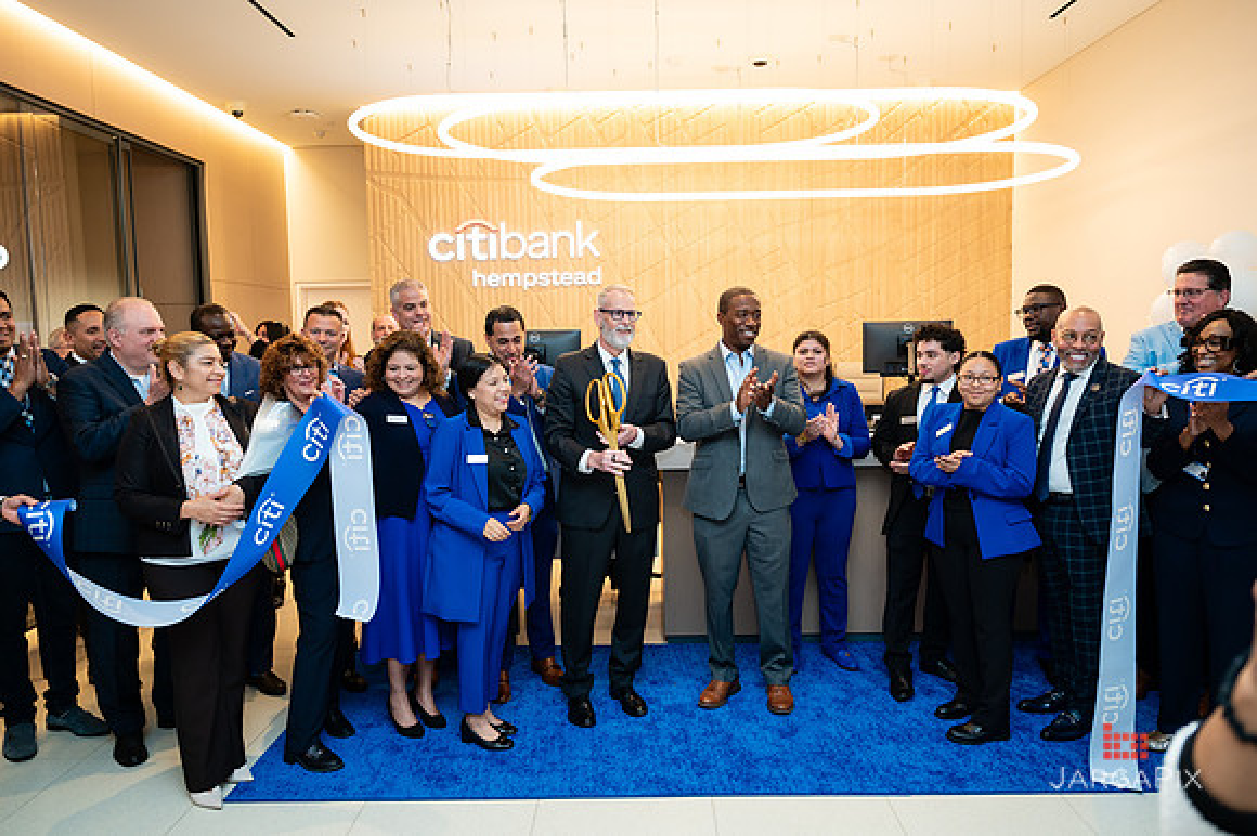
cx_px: 628
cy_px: 418
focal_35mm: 25
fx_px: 883
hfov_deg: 70.9
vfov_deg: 50.7
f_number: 3.2
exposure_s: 1/200
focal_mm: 24
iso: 400
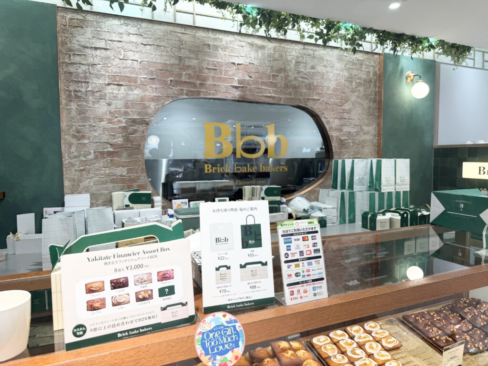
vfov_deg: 56.8
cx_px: 244
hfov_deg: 71.6
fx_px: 338
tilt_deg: -4.2
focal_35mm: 24
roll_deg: +1.3
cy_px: 183
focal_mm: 6.76
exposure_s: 1/121
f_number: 1.78
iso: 80
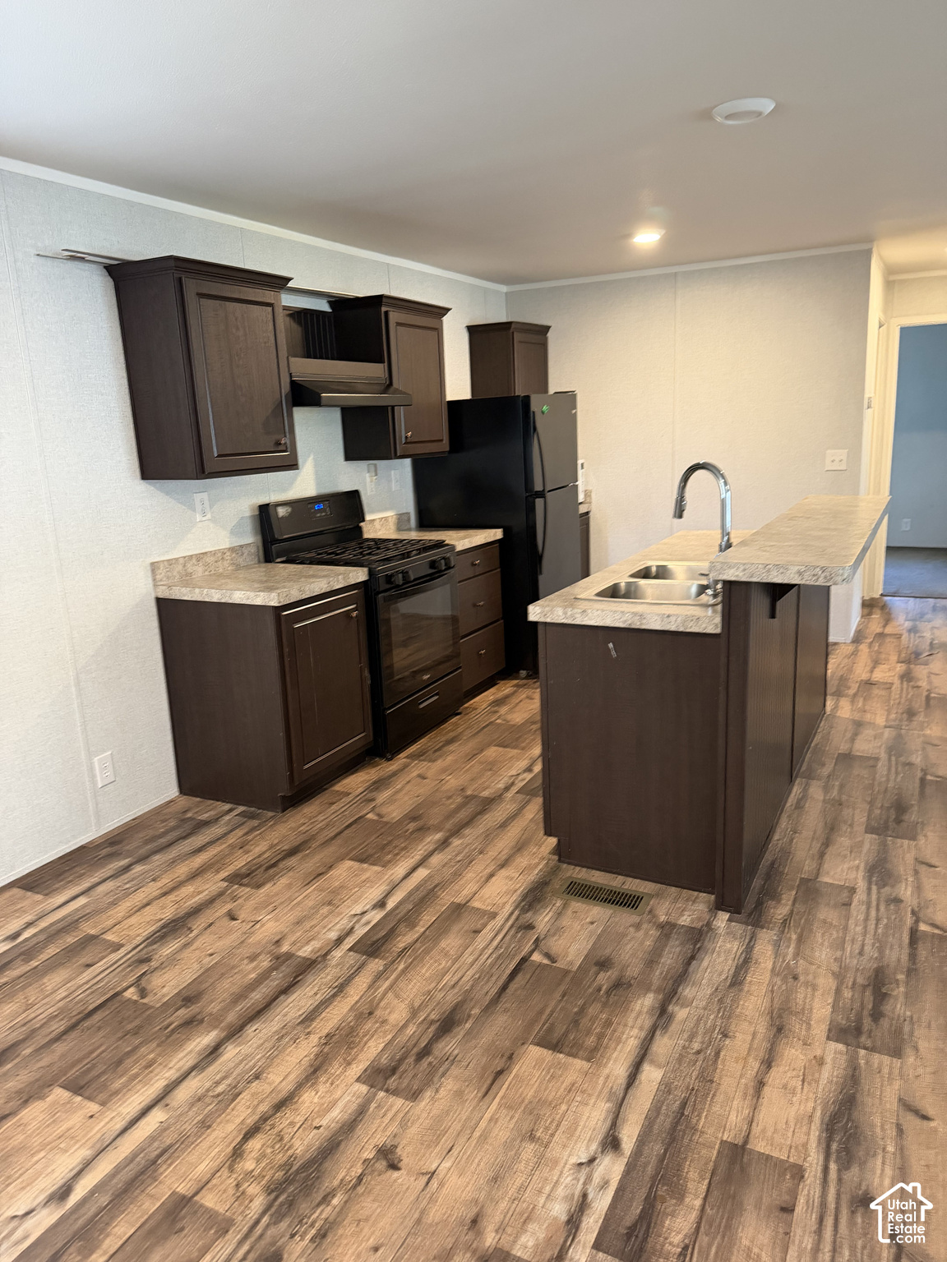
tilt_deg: -15.7
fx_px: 875
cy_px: 631
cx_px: 474
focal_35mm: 24
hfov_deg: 56.8
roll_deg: +2.9
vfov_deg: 71.6
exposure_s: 1/60
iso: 640
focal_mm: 6.76
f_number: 1.78
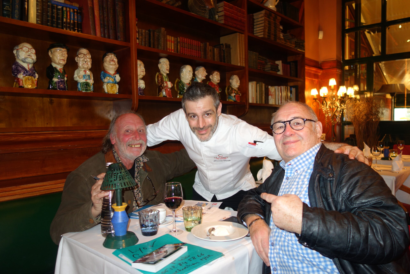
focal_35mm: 28
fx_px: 319
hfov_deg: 65.5
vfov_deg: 46.4
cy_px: 137
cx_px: 205
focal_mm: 10.4
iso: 200
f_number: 1.8
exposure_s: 1/30
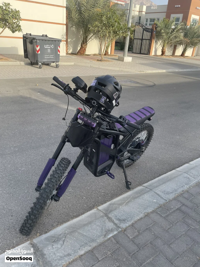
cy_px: 134
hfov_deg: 53.1
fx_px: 200
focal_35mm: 26
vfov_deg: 67.3
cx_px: 100
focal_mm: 4.2
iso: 32
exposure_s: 1/807
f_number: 1.6
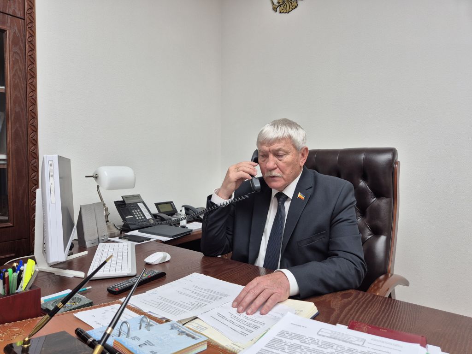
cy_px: 177
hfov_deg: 73.9
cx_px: 236
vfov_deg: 58.9
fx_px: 314
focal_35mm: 23
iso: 50
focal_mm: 5.4
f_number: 1.8
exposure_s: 1/100
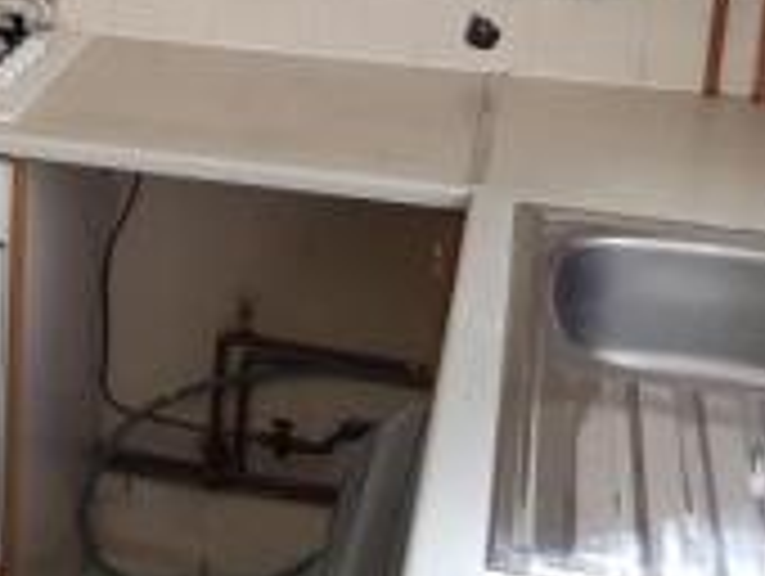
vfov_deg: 16.3
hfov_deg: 20.0
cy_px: 16
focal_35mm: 89
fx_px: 1970
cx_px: -263
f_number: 1.7
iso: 40
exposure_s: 1/60
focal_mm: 4.2
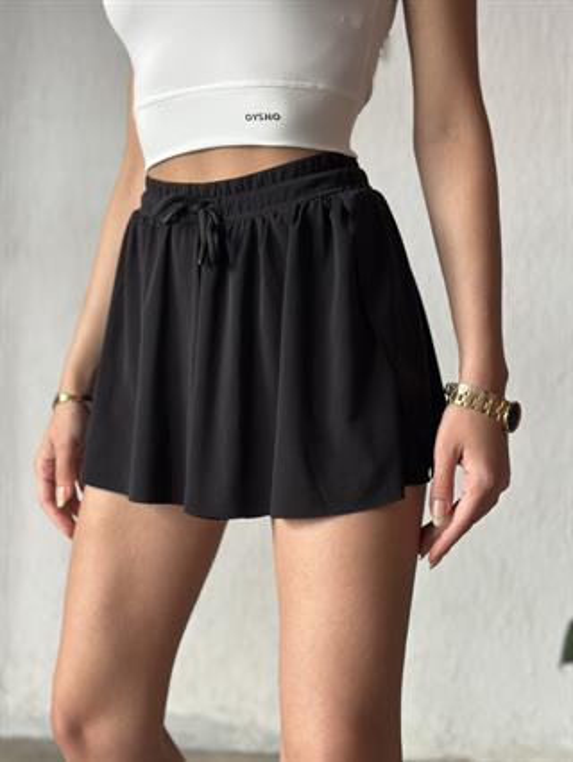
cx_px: 286
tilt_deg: -0.4
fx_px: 1058
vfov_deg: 39.6
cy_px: 381
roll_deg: -1.2
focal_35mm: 48
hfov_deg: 30.3
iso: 125
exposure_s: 1/65
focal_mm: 6.86
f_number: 1.78
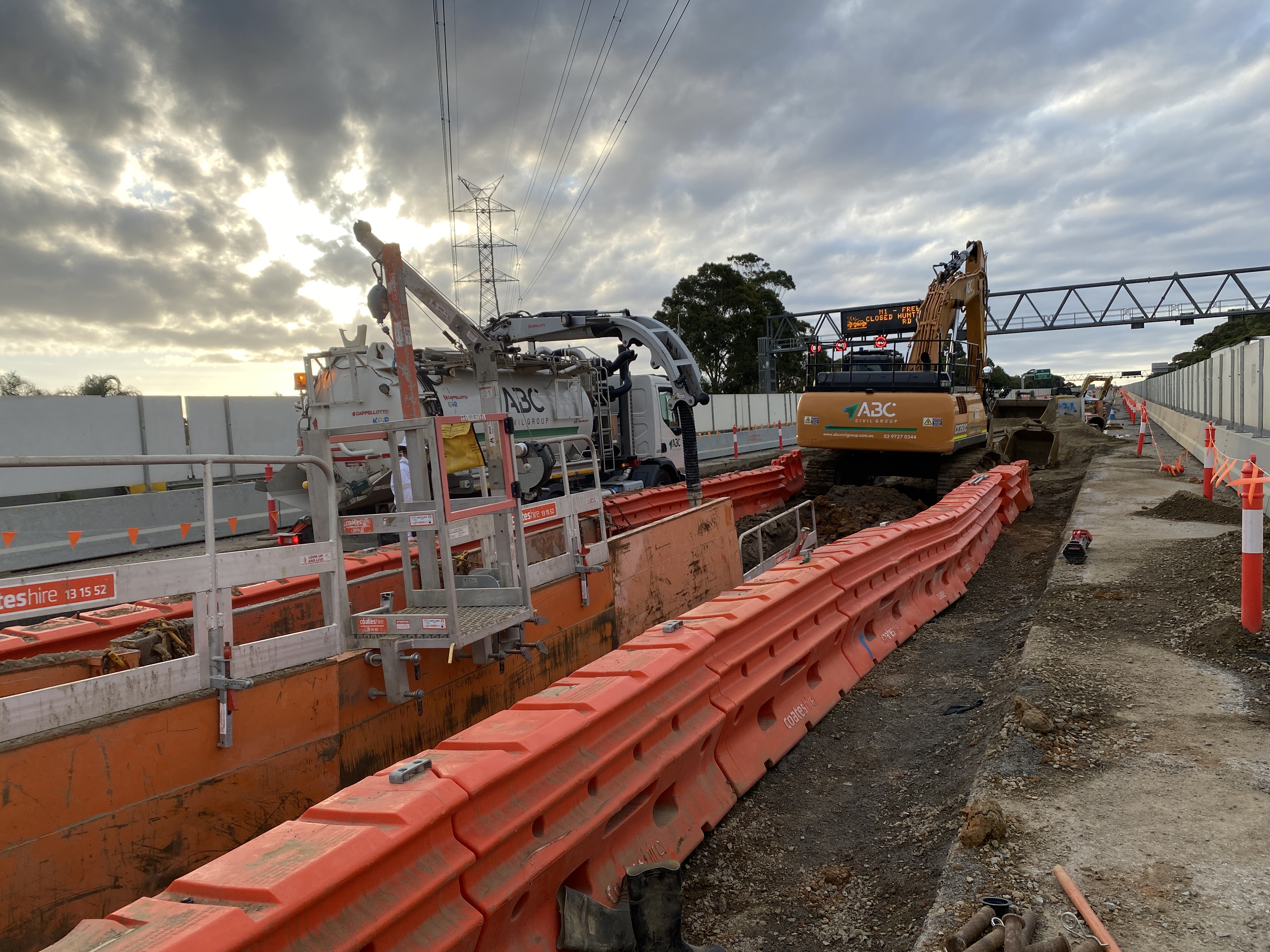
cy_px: 476
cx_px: 635
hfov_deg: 67.3
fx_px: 954
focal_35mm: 26
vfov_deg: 53.1
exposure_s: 1/1245
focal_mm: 4.25
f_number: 1.8
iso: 32
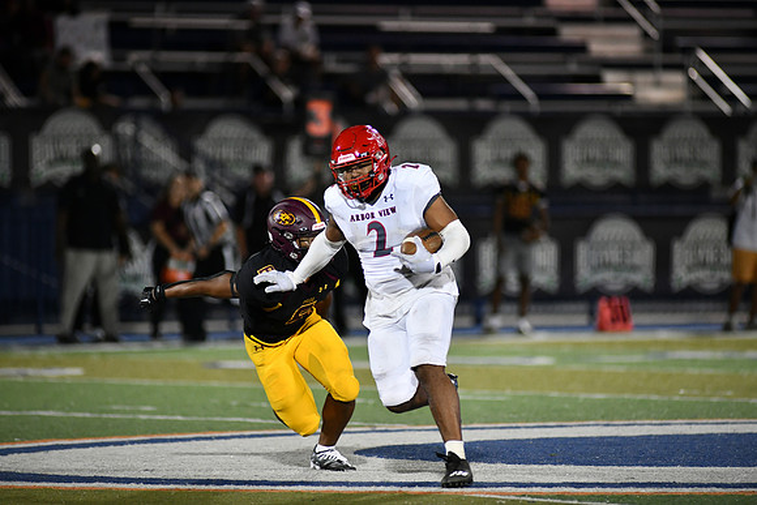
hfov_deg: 6.9
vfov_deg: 4.6
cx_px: 378
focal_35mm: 300
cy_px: 252
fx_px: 6310
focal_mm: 300
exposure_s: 1/1000
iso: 2500
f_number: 2.8
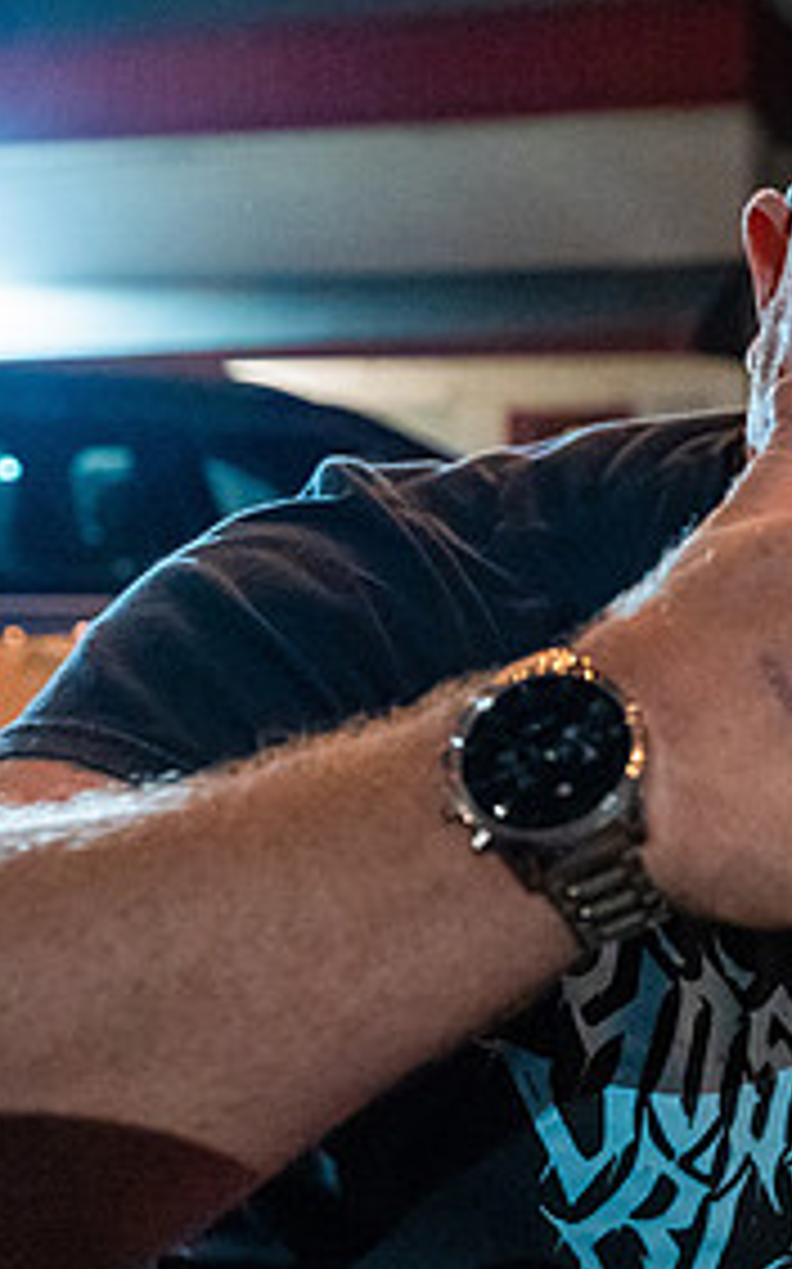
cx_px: 1037
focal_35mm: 56
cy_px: 657
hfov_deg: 21.0
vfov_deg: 36.3
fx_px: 1936
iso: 3200
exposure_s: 1/125
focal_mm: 22.8
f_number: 2.8
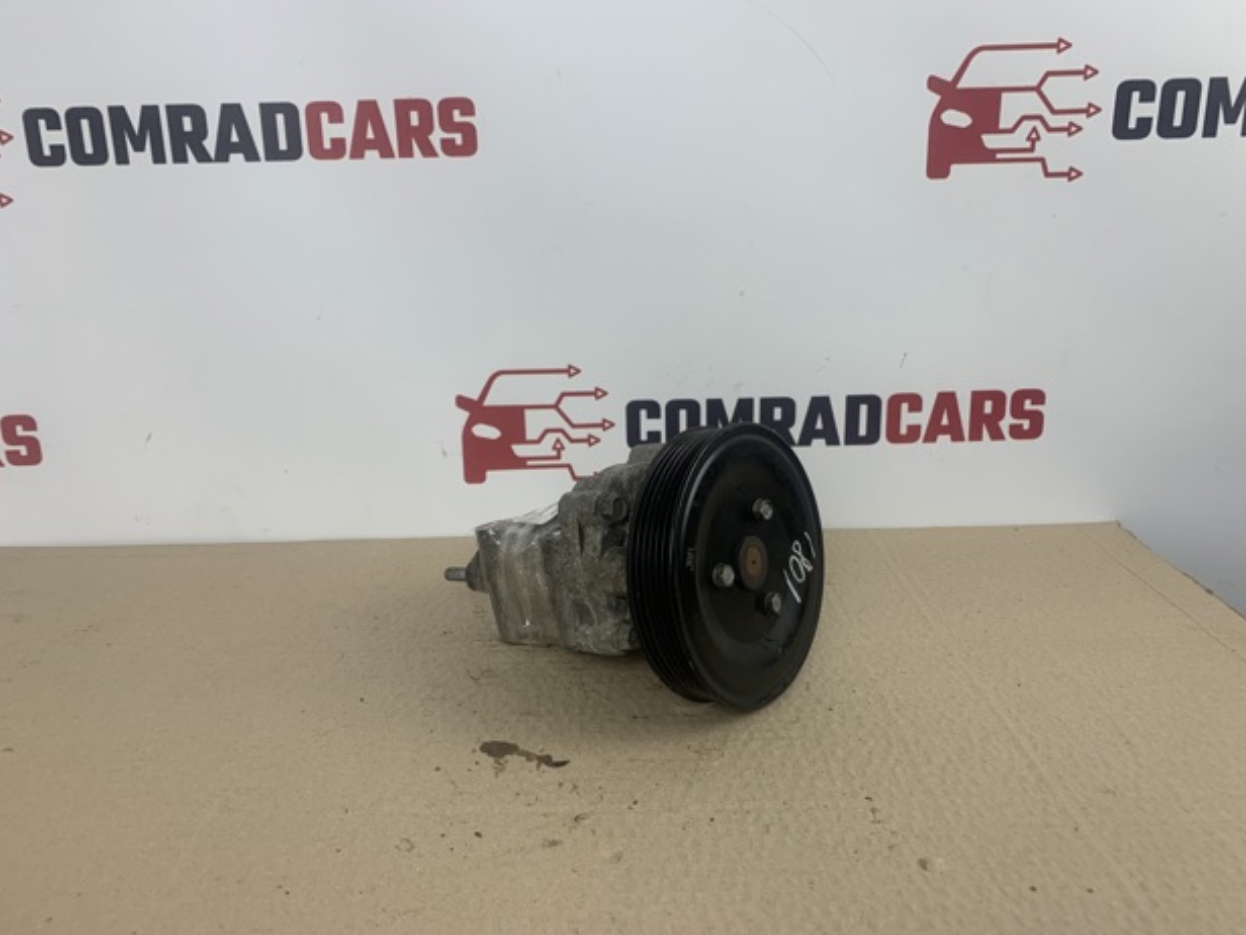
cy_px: 457
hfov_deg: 65.3
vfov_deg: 51.4
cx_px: 635
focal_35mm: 27
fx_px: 972
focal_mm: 4.25
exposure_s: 1/121
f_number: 1.8
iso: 40
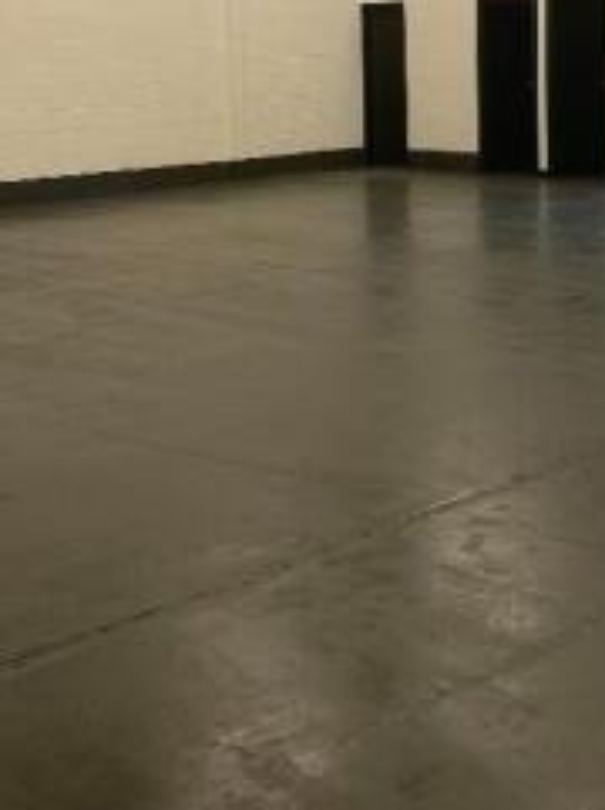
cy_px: 143
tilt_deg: -3.4
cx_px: 442
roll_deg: +0.5
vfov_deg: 29.9
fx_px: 1472
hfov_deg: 23.0
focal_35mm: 63
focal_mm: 5.7
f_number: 1.5
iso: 64
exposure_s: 1/100
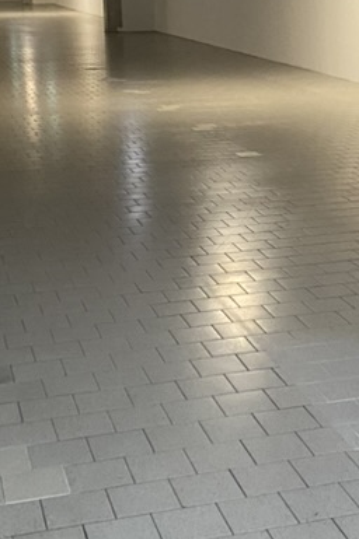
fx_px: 1079
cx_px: 247
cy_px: 227
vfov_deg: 28.1
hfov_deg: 18.8
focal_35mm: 72
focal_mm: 4.25
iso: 400
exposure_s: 1/50
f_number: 1.8
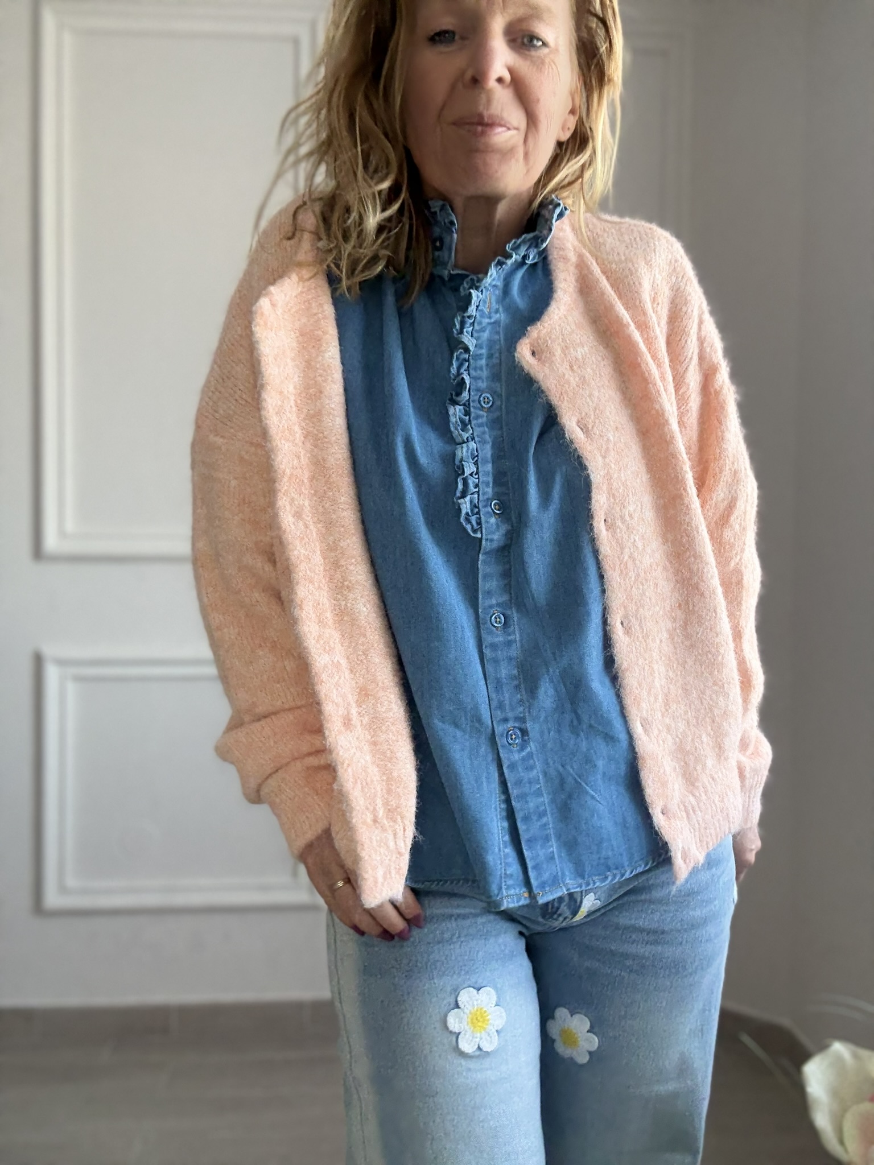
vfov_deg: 60.0
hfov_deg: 46.8
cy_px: 582
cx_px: 437
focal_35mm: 30
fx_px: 1010
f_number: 1.9
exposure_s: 1/61
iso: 80
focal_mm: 2.69
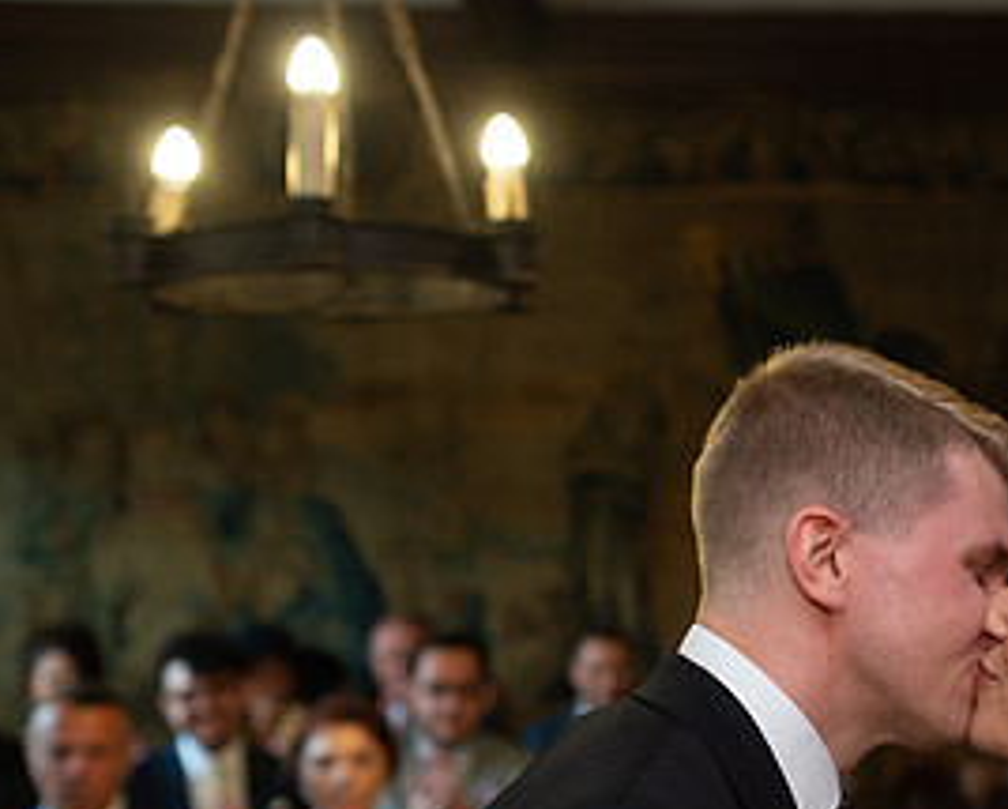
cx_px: 1016
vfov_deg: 21.3
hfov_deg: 25.4
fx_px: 2120
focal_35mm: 71
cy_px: 658
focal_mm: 35
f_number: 2.5
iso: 500
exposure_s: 1/80
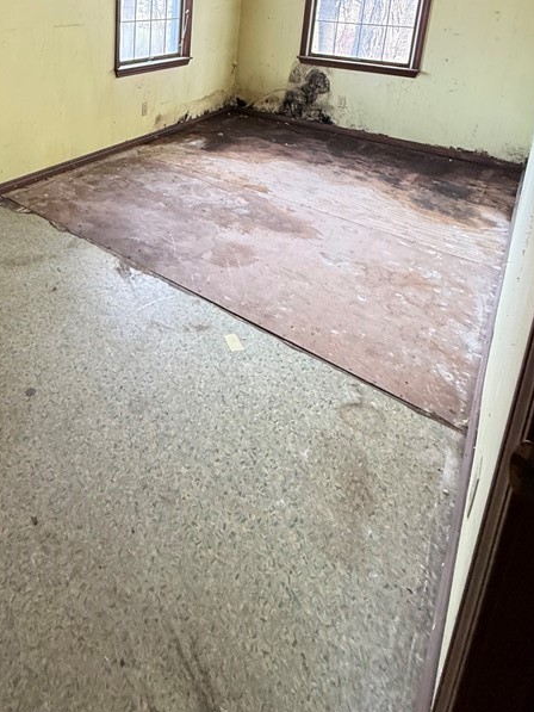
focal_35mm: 24
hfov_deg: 53.9
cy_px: 105
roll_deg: -0.1
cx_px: 125
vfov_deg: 62.9
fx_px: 493
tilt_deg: -13.3
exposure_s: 1/65
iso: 320
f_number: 2.2
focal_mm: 2.22
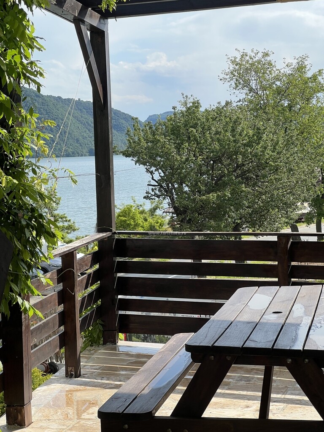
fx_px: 961
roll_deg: +2.0
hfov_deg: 19.1
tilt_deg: -3.8
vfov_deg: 25.3
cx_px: 162
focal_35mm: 77
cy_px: 216
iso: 32
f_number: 2.8
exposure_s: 1/645
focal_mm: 9
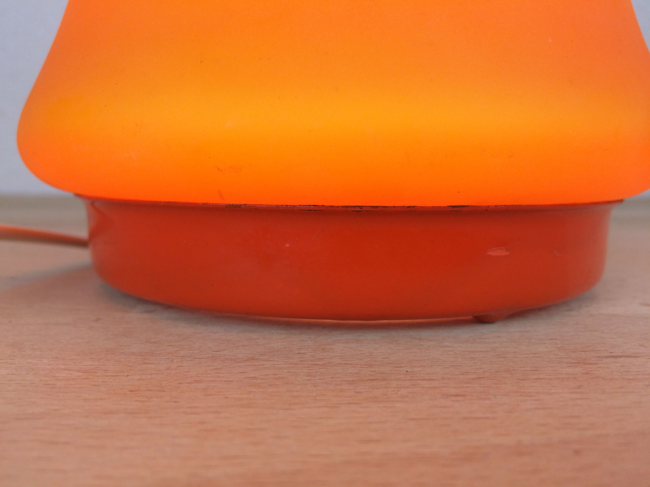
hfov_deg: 61.7
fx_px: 545
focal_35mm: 29
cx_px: 325
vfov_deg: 48.2
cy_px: 244
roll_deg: -0.5
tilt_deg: -6.8
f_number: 2.2
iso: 64
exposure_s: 1/100
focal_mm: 4.15
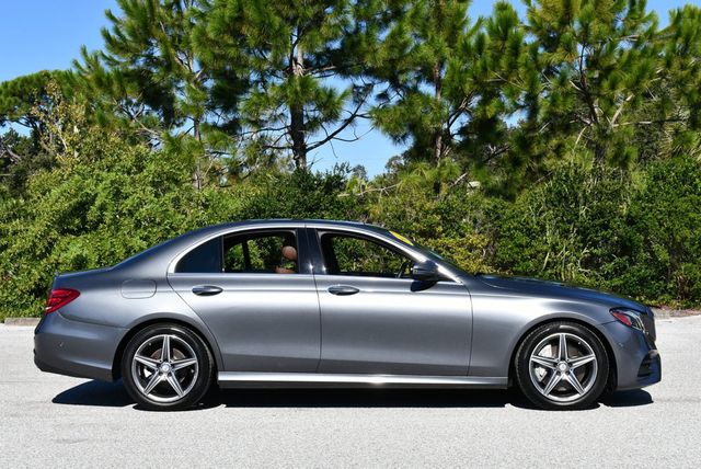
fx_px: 1169
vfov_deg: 22.7
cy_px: 234
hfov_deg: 33.4
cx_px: 350
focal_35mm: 60
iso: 100
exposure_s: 1/250
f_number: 8
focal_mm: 30
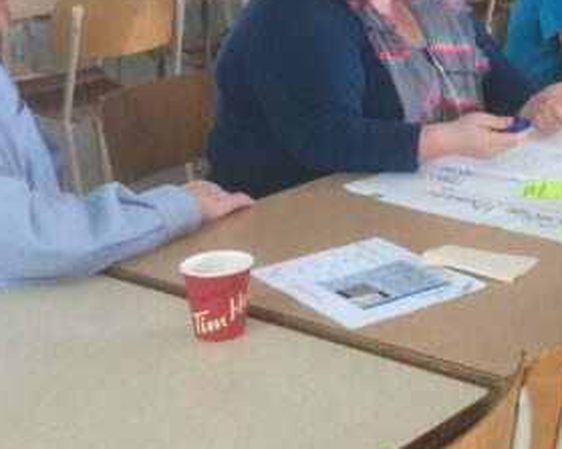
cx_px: 669
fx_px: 1297
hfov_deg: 22.6
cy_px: 85
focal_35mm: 78
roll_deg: -0.9
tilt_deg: -13.5
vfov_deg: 19.4
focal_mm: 4.15
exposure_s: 1/30
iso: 100
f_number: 2.2
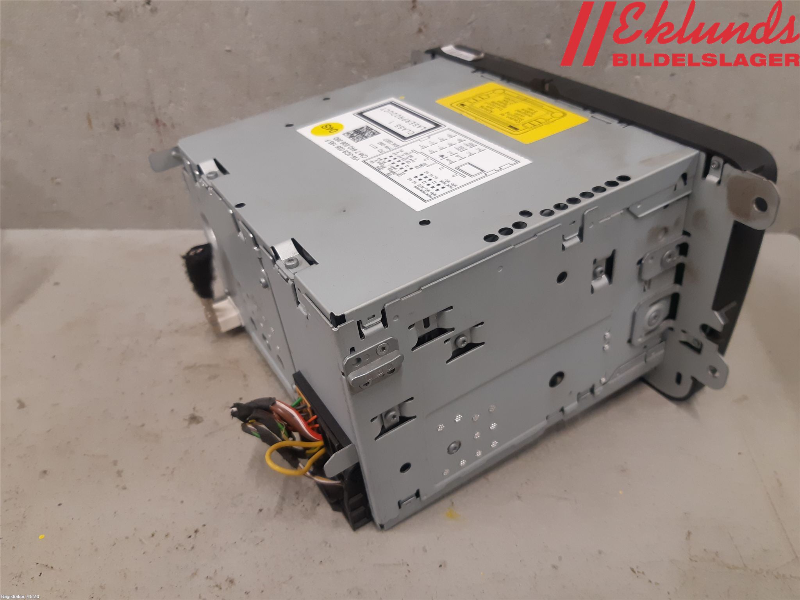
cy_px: 300
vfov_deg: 53.1
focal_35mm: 26
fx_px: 601
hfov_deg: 67.3
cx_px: 400
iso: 160
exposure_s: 1/50
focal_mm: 3.93
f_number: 1.7
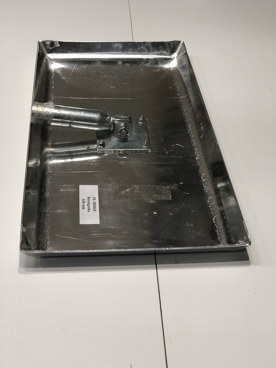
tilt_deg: -37.3
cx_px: 138
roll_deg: -2.9
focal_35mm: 57
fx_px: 606
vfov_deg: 33.8
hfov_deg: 25.7
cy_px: 184
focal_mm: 6.6
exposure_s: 1/100
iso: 320
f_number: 2.8
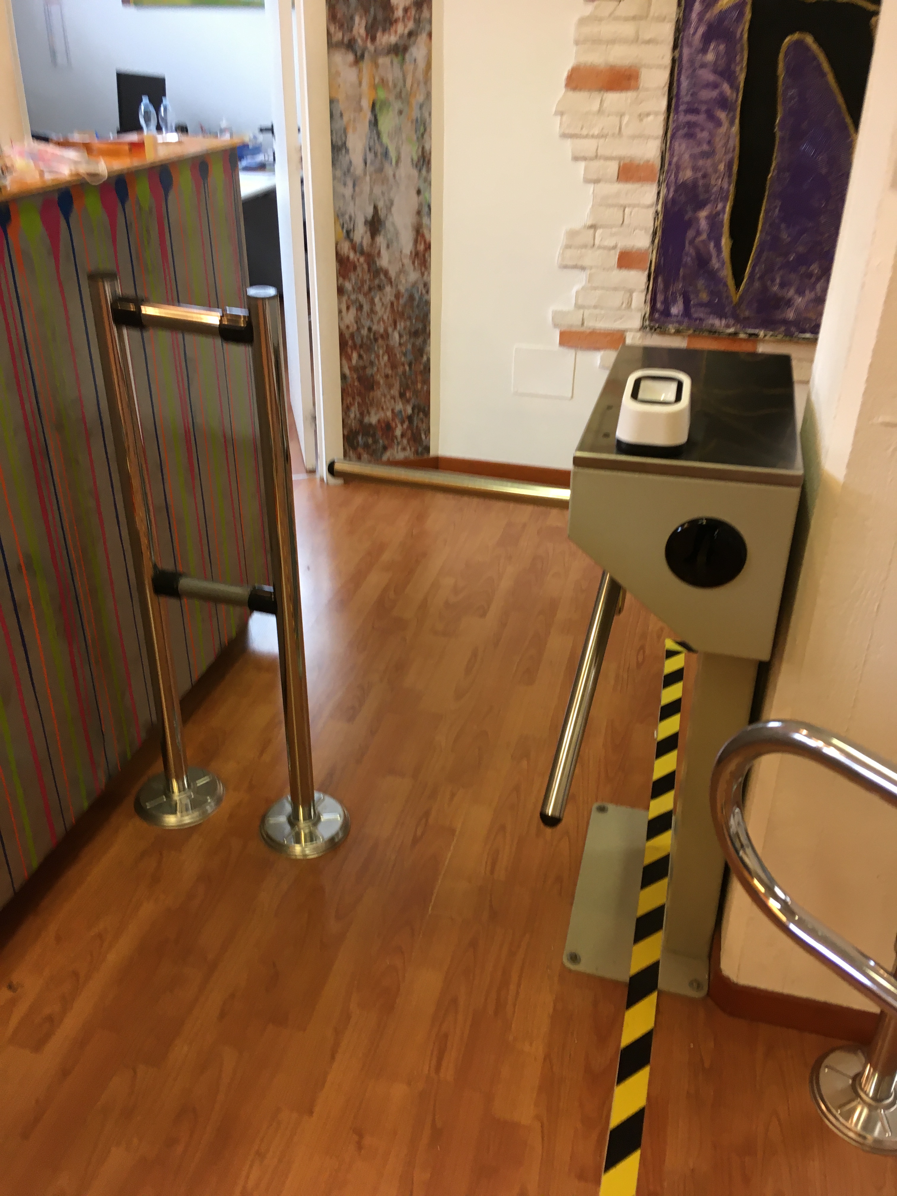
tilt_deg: -29.3
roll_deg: +1.1
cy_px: 598
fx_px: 1002
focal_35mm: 29
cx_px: 448
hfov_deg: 48.2
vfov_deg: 61.7
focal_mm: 4.15
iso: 80
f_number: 2.2
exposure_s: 1/33
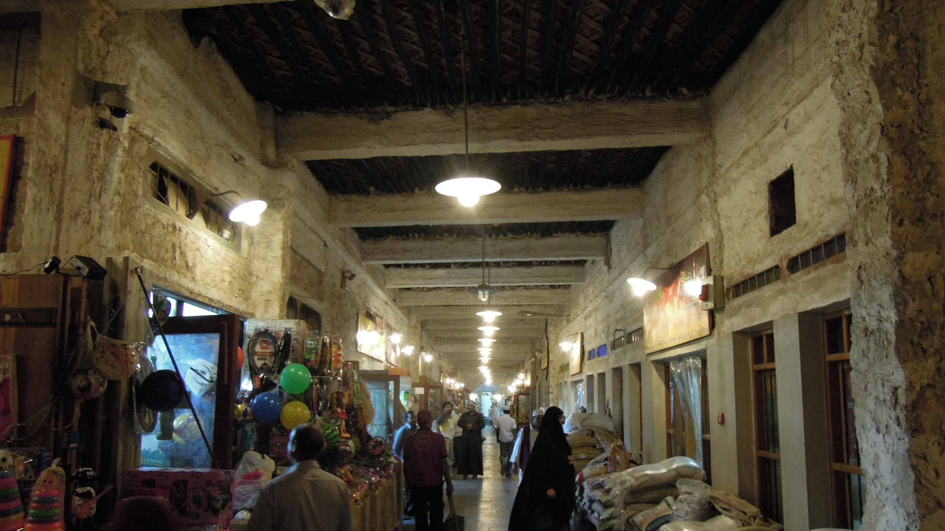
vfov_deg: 42.8
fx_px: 677
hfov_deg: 69.9
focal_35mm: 27
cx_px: 478
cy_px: 297
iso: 400
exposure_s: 1/20
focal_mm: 4.3
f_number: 2.8
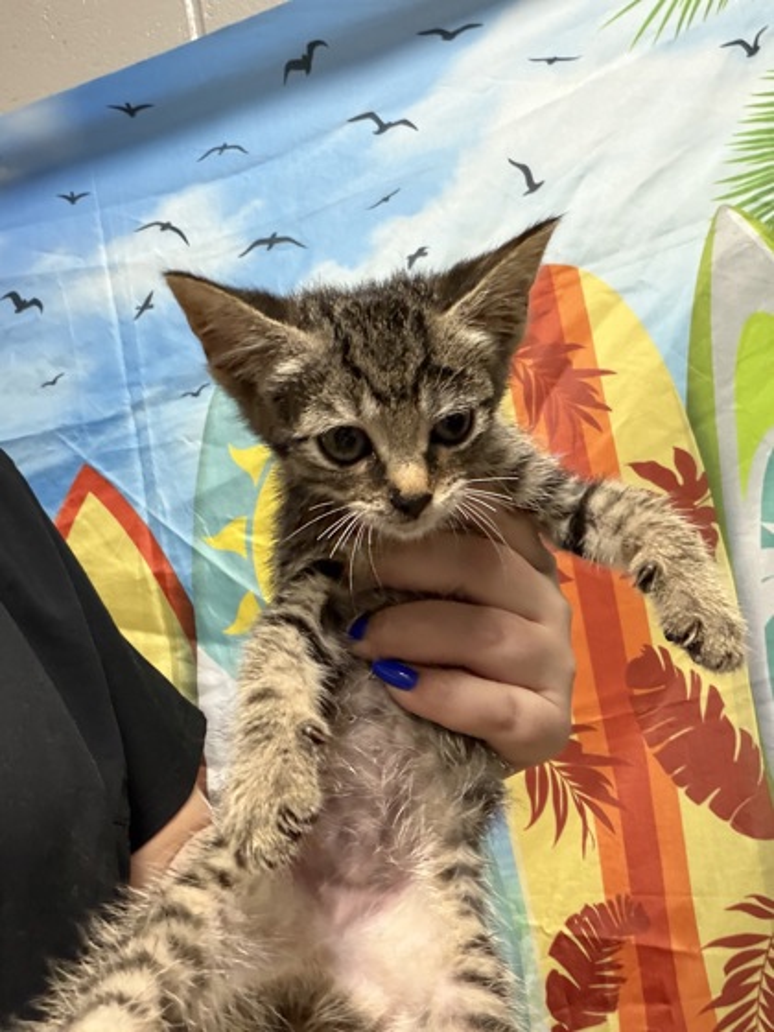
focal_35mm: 30
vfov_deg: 60.0
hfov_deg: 46.8
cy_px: 516
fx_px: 894
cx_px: 387
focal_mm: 2.71
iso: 250
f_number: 1.9
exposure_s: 1/40
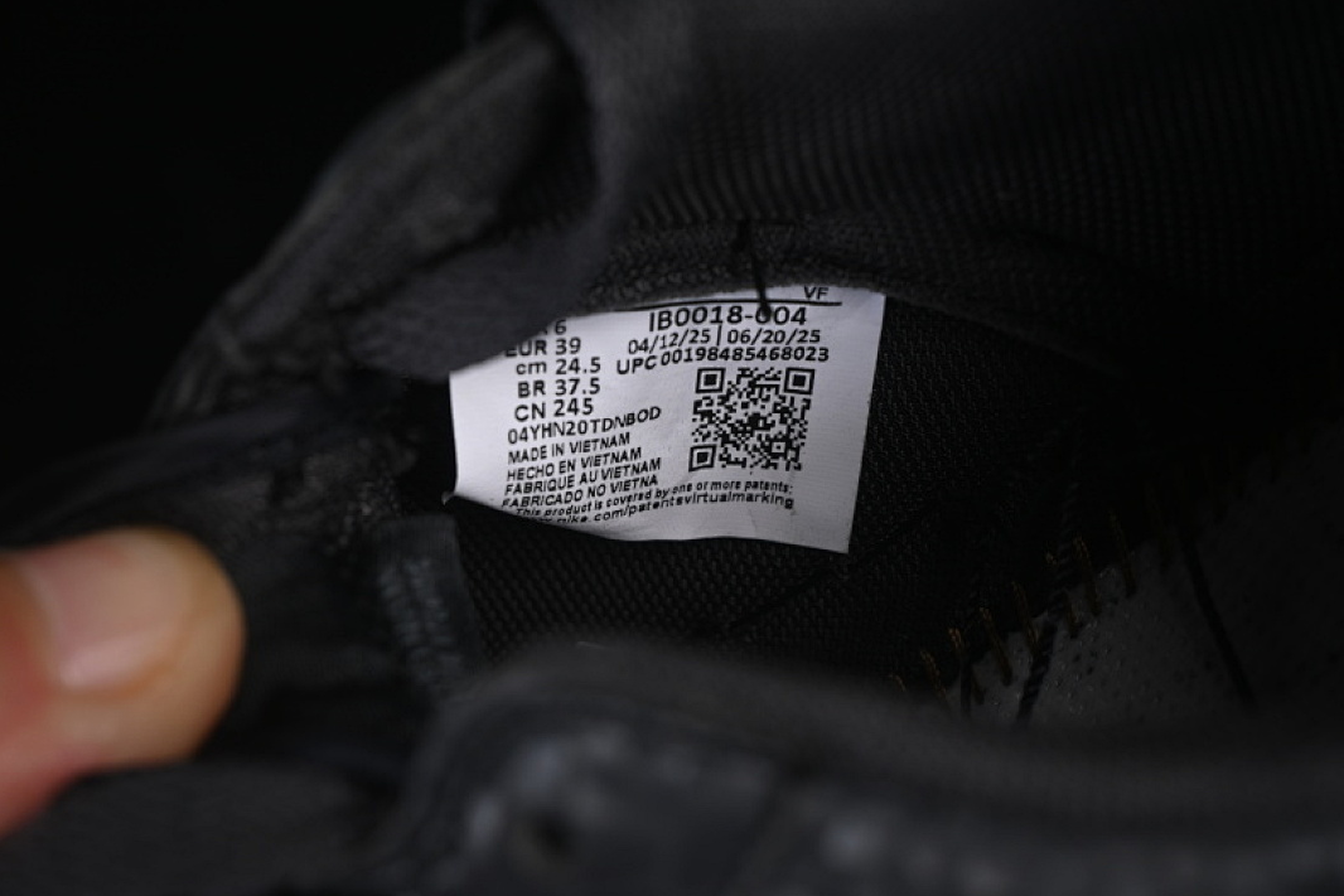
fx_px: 2838
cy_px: 450
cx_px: 673
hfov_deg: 26.6
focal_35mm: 76
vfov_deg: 18.0
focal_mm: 50
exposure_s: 1/80
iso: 160
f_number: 7.1
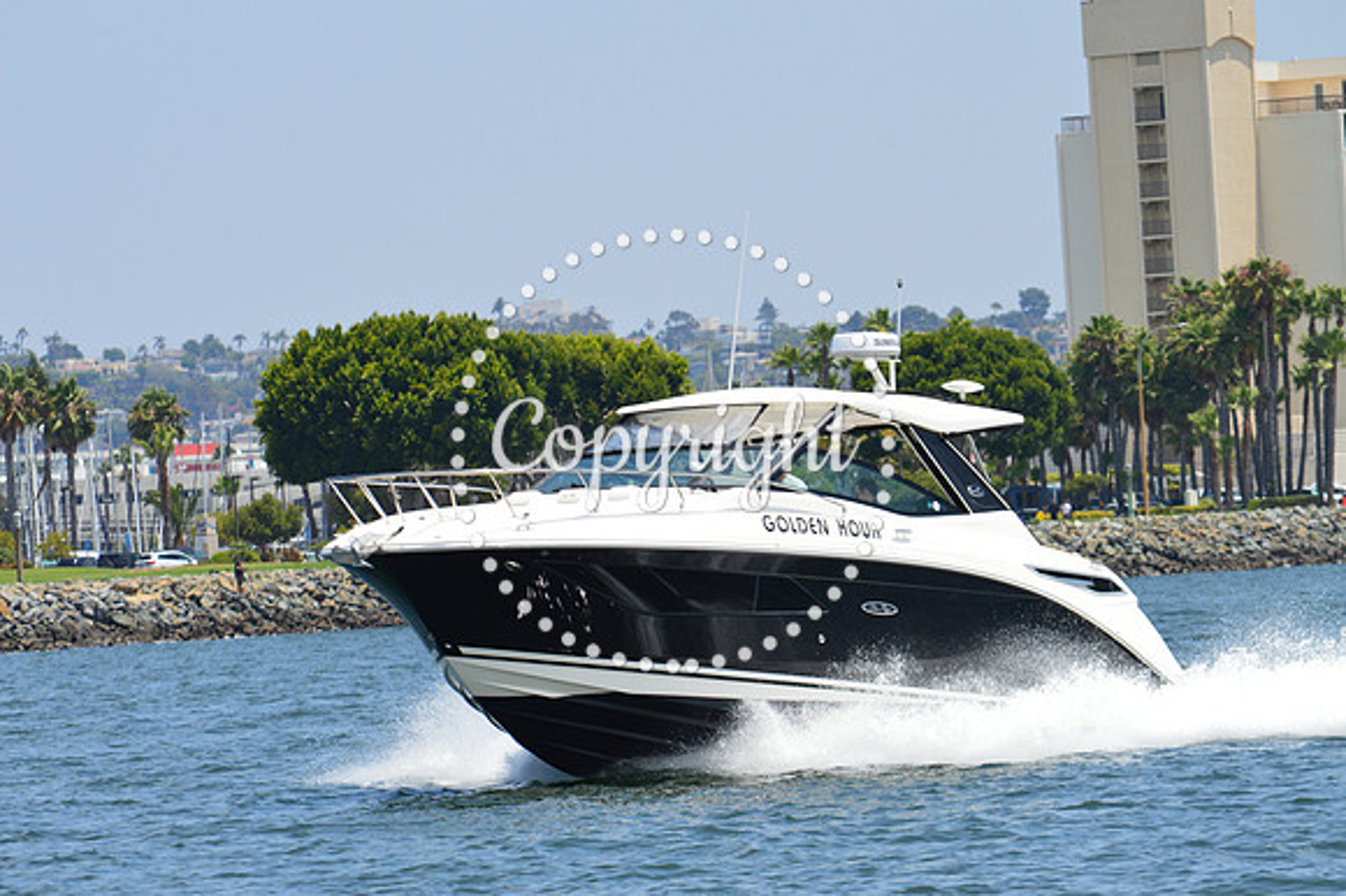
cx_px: 673
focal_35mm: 300
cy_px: 448
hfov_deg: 6.9
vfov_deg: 4.6
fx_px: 11210
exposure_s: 1/500
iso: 280
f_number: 11
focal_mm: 200
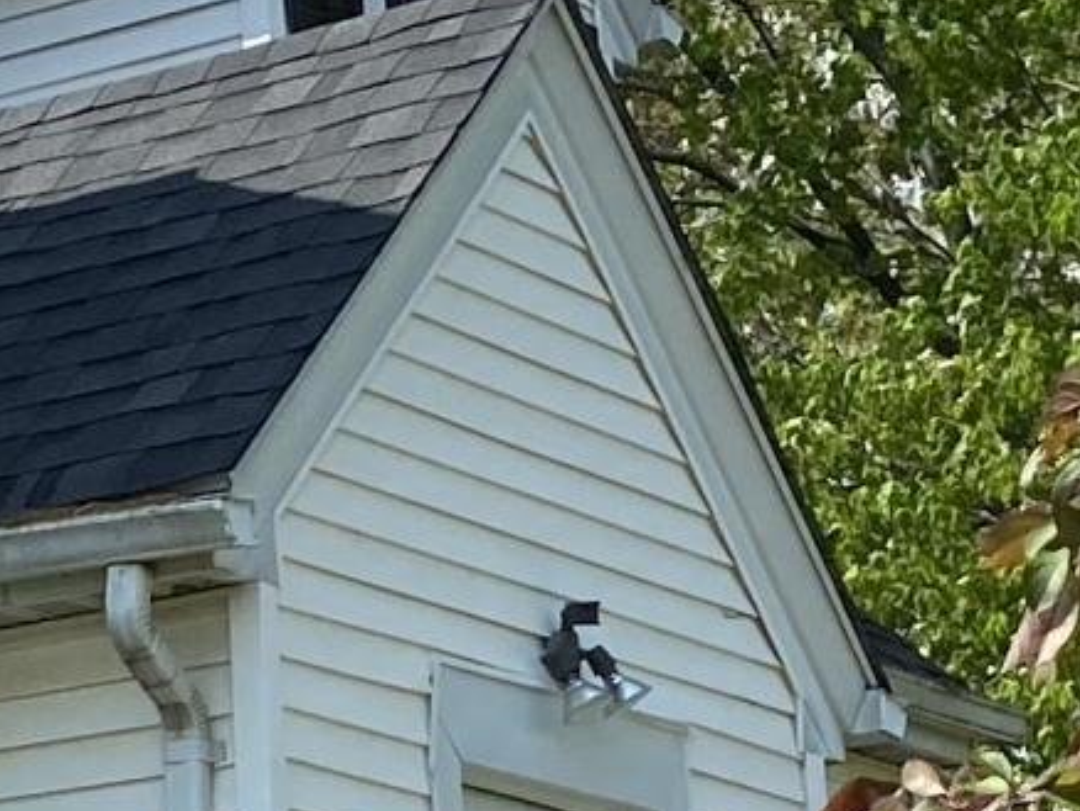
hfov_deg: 10.9
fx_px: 5557
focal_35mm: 178
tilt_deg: +7.0
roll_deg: +2.7
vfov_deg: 8.2
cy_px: 1094
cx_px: -150
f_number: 1.8
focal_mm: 4.25
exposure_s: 1/2890
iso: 32
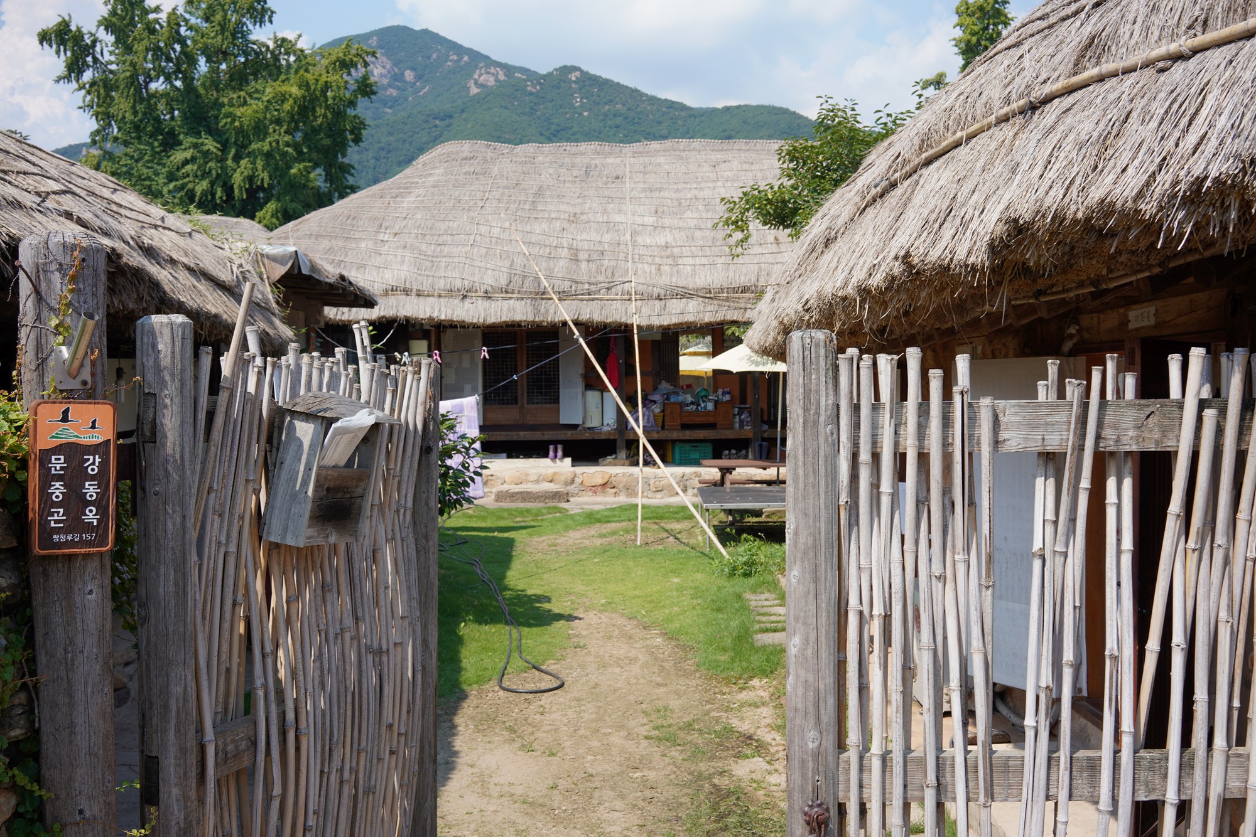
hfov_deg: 54.4
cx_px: 628
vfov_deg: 37.9
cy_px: 418
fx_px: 1221
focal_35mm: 35
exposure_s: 1/100
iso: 100
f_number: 10
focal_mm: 35
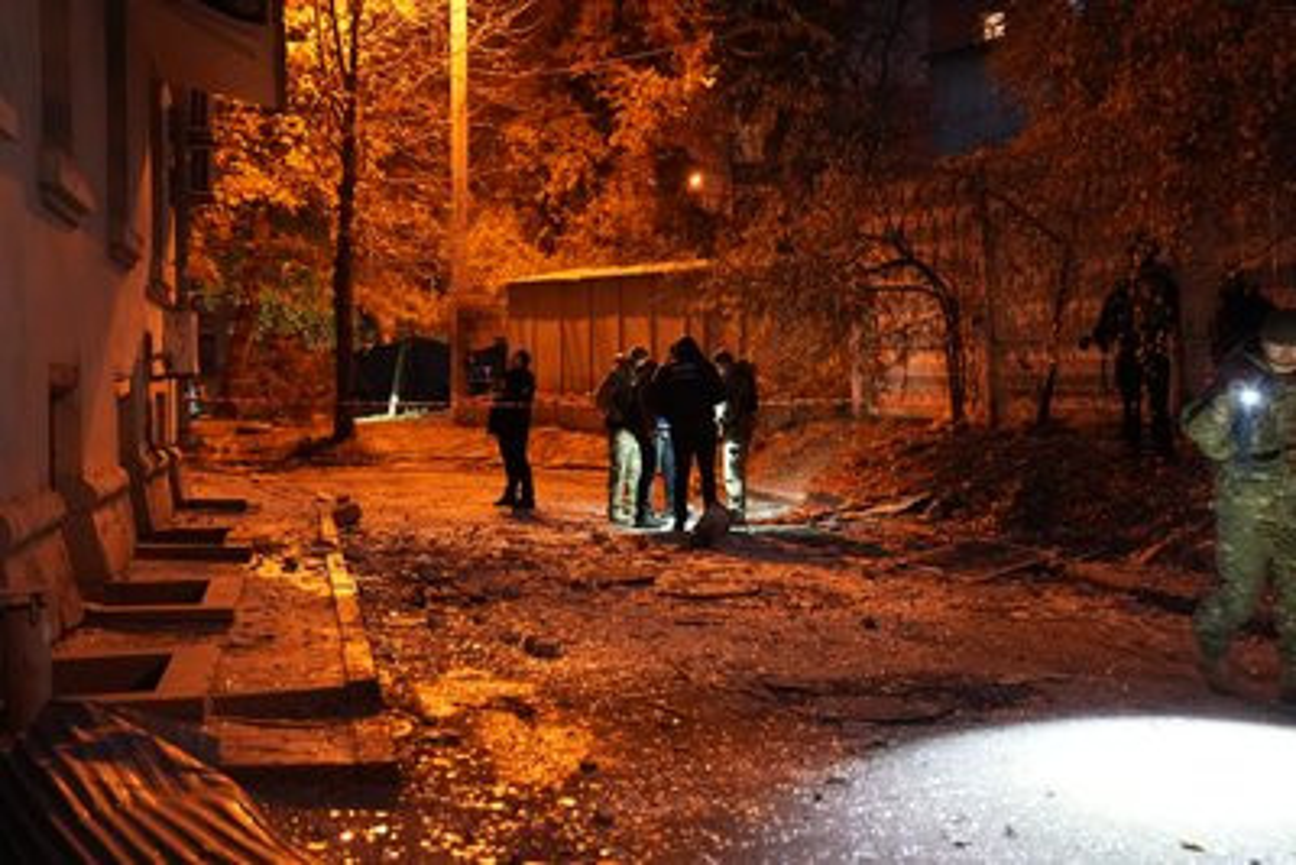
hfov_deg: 41.1
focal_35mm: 48
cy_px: 432
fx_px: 1729
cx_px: 648
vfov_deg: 28.1
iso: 12800
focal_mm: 48
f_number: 2.8
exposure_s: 1/60
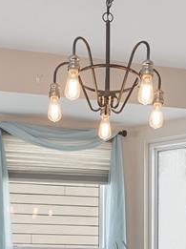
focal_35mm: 102
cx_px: 109
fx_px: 733
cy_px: 301
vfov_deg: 18.3
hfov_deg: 14.5
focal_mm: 27
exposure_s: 1/13
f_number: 9
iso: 320
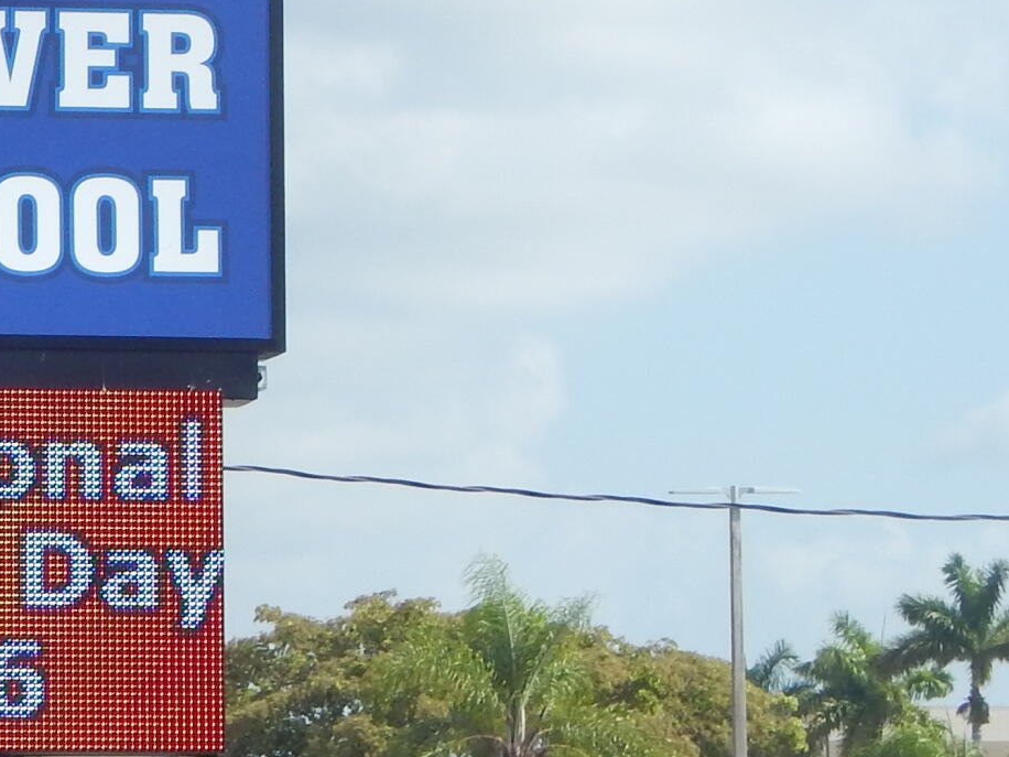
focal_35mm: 226
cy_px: 258
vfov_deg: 6.6
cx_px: -249
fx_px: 6588
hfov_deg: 8.6
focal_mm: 12.3
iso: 125
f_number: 4.1
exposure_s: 1/1500
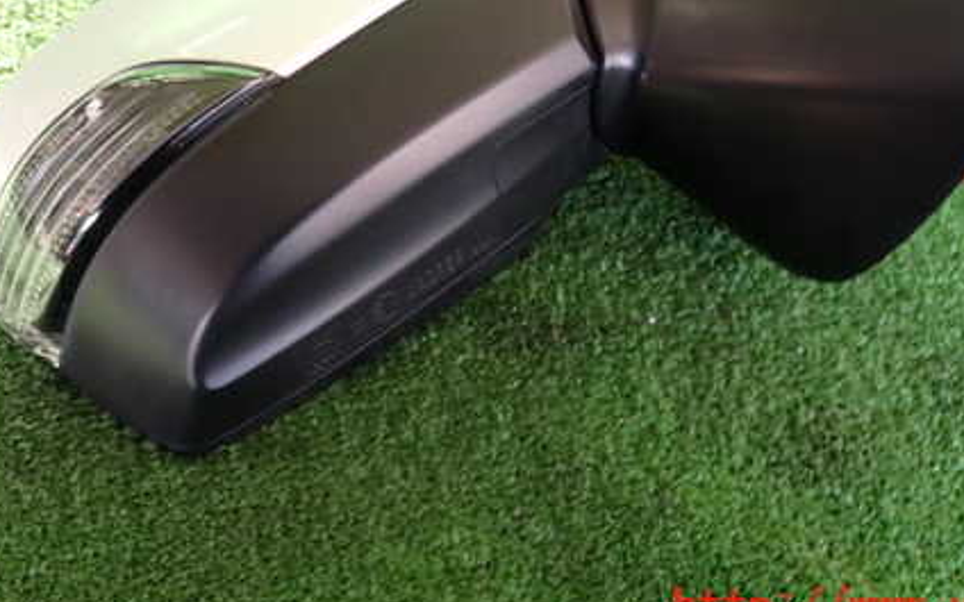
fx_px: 1182
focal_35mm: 45
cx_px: 505
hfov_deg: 44.3
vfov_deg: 28.0
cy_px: 127
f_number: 2.3
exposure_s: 1/60
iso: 160
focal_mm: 5.4
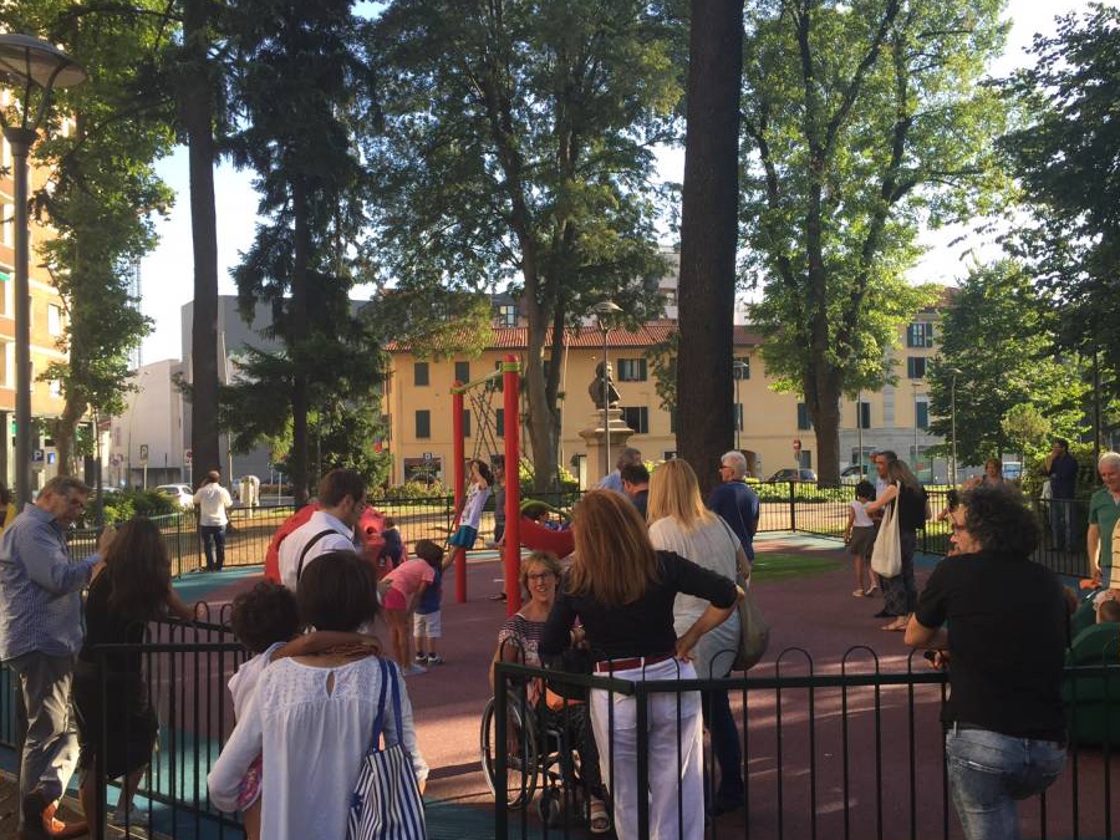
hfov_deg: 55.3
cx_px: 585
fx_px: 1068
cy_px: 453
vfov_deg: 42.9
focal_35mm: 33
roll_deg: +1.1
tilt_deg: -2.2
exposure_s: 1/316
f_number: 2.2
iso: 32
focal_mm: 4.15
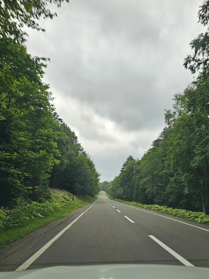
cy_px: 167
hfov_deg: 46.8
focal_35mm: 30
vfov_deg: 59.5
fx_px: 242
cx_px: 106
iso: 10
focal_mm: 6.3
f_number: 1.7
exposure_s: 1/273
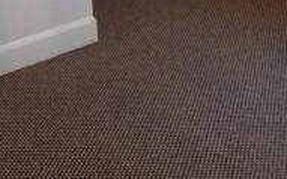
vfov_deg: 14.7
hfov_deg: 25.5
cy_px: -118
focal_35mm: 80
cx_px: 222
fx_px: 625
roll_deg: +3.2
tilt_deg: -13.2
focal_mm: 4.12
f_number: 2.4
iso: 100
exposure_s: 1/20
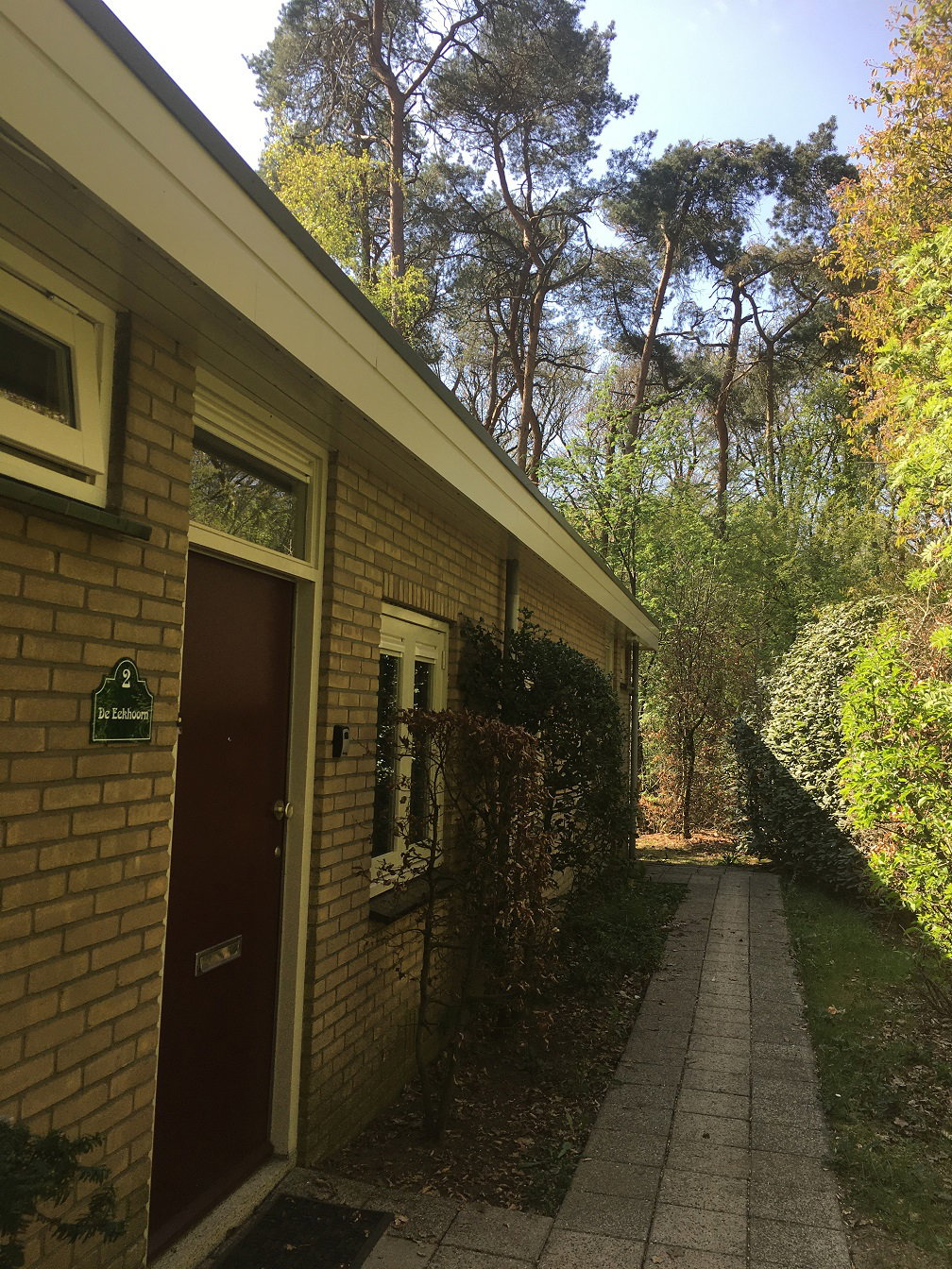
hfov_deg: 48.2
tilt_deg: +4.3
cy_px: 634
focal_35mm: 29
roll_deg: -1.1
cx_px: 476
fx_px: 1063
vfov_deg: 61.7
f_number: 2.2
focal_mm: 4.15
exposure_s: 1/409
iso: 25
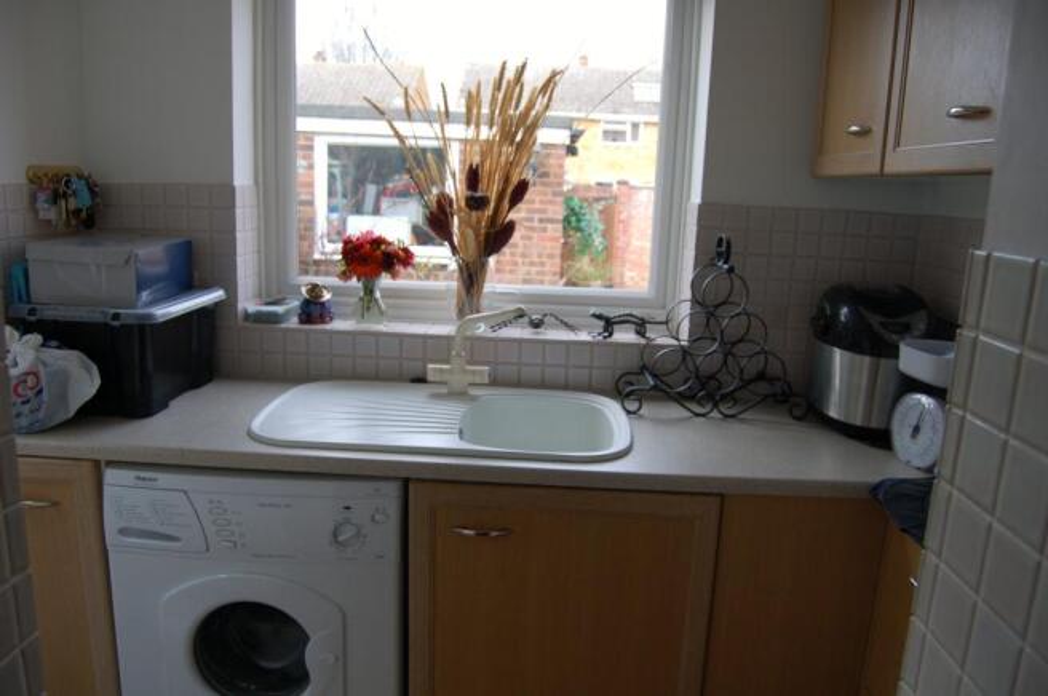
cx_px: 524
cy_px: 348
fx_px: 785
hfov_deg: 67.4
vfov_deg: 47.8
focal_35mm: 27
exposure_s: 1/80
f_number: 4.5
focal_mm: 18
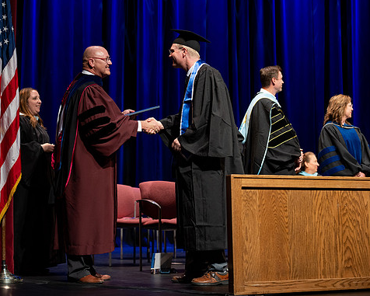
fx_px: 876
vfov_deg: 19.2
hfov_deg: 23.8
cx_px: 152
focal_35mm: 80
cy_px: 148
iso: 640
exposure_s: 1/250
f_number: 2.8
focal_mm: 70
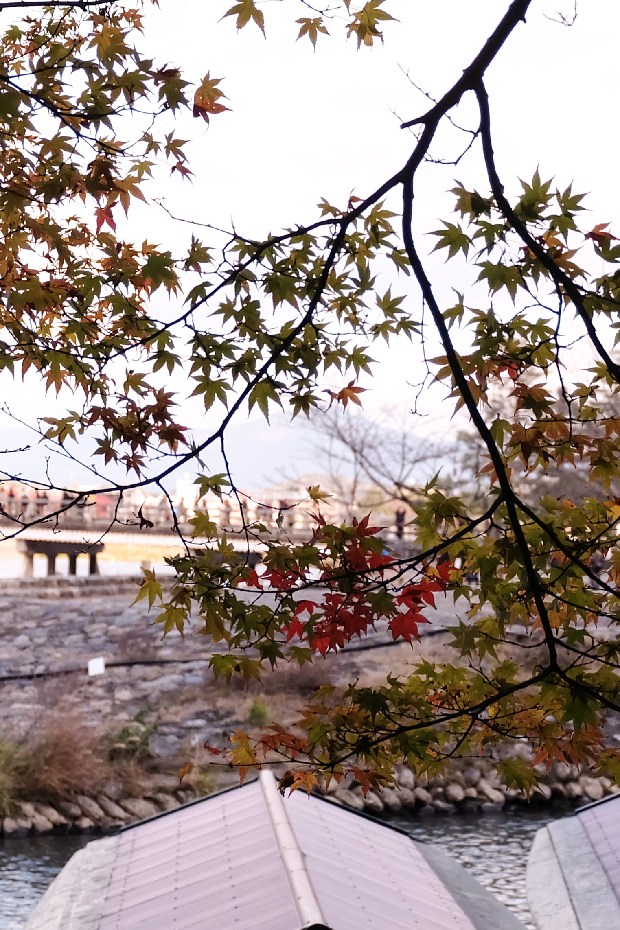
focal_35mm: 90
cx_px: 452
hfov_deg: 15.1
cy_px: 531
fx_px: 2325
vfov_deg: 22.6
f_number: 4.5
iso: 400
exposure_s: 1/850
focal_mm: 28.2
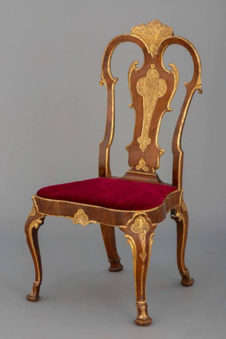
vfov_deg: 19.4
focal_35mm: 105
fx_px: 988
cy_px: 170
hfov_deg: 13.1
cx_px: 113
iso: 100
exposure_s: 1/160
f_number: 20
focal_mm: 105
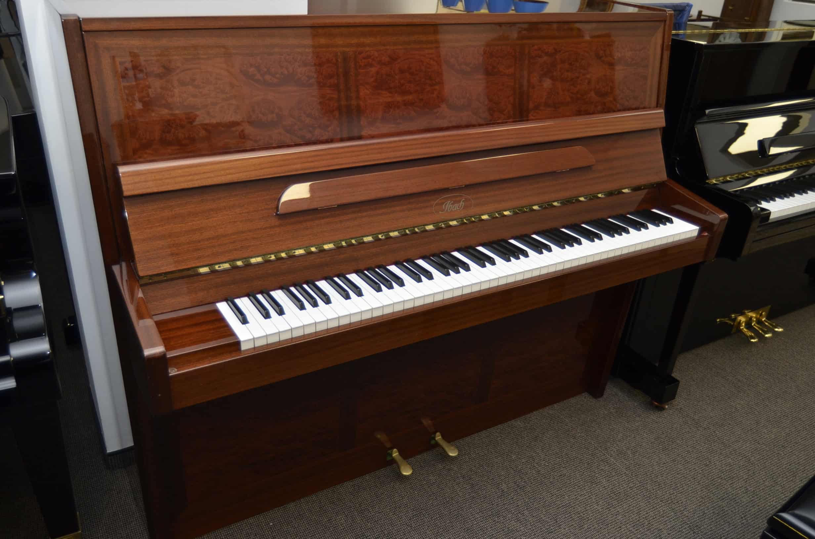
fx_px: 678
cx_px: 408
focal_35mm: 30
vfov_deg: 43.4
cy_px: 270
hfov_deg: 62.0
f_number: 3.5
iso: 400
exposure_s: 1/125
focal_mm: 20
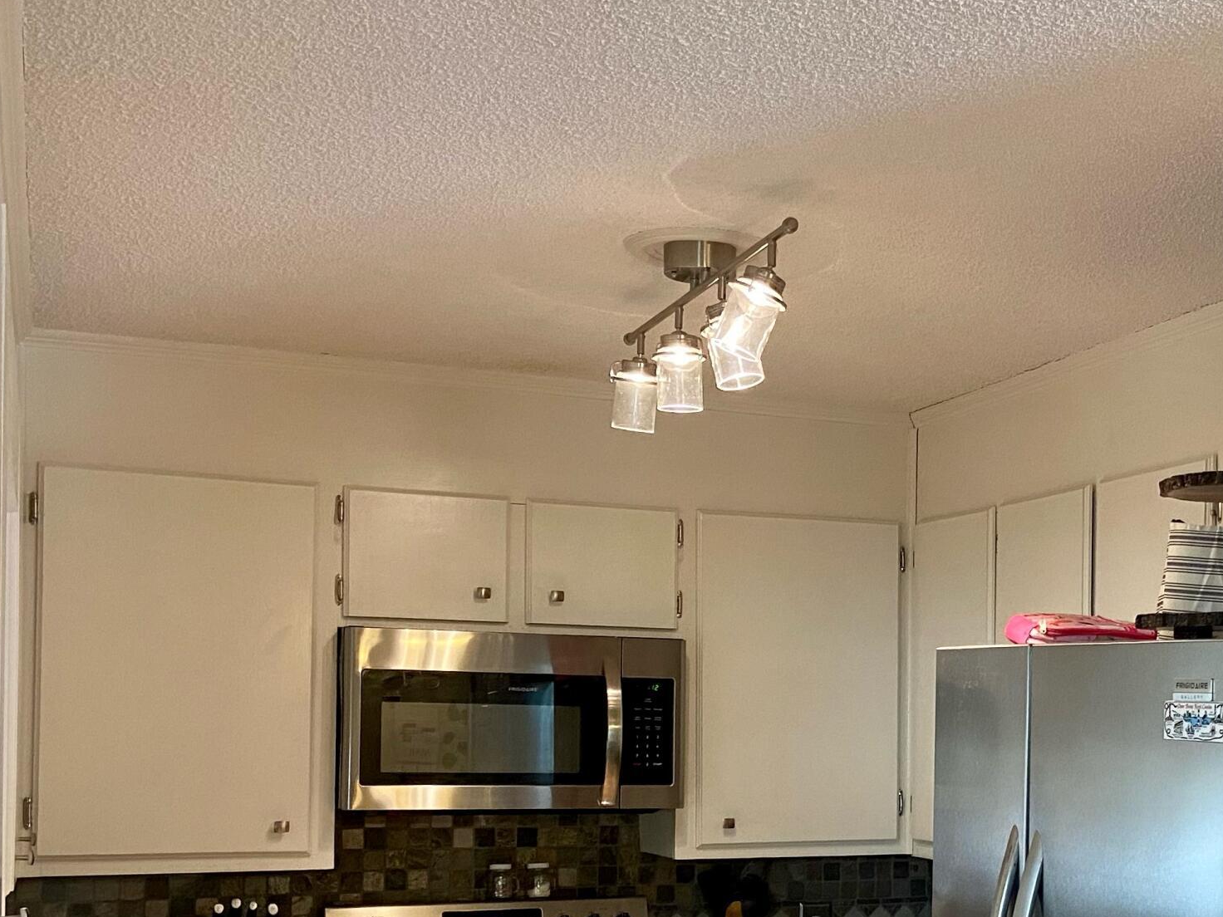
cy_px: 753
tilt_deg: -0.2
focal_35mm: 53
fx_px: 1873
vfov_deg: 26.9
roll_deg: -0.2
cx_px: 985
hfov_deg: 35.0
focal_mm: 4.25
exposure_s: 1/60
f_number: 1.8
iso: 200
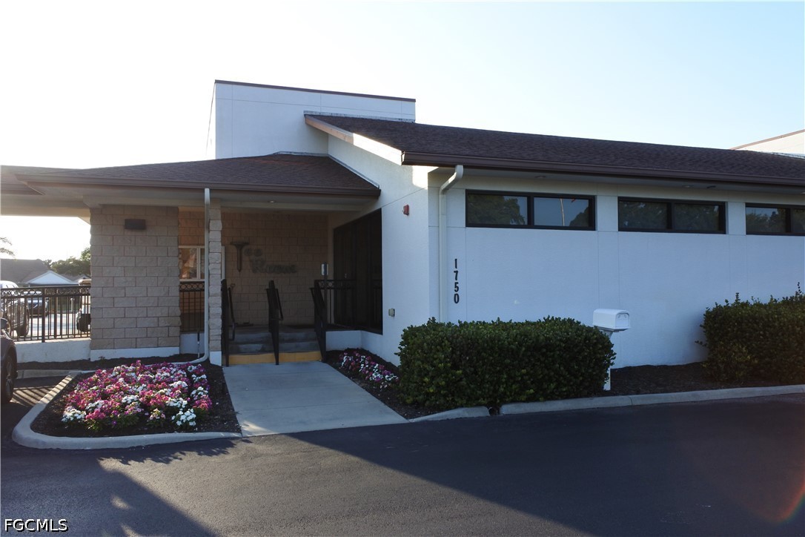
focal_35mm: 27
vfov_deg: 47.9
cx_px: 402
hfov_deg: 67.4
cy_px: 268
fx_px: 604
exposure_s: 1/250
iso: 200
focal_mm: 10
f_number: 5.6
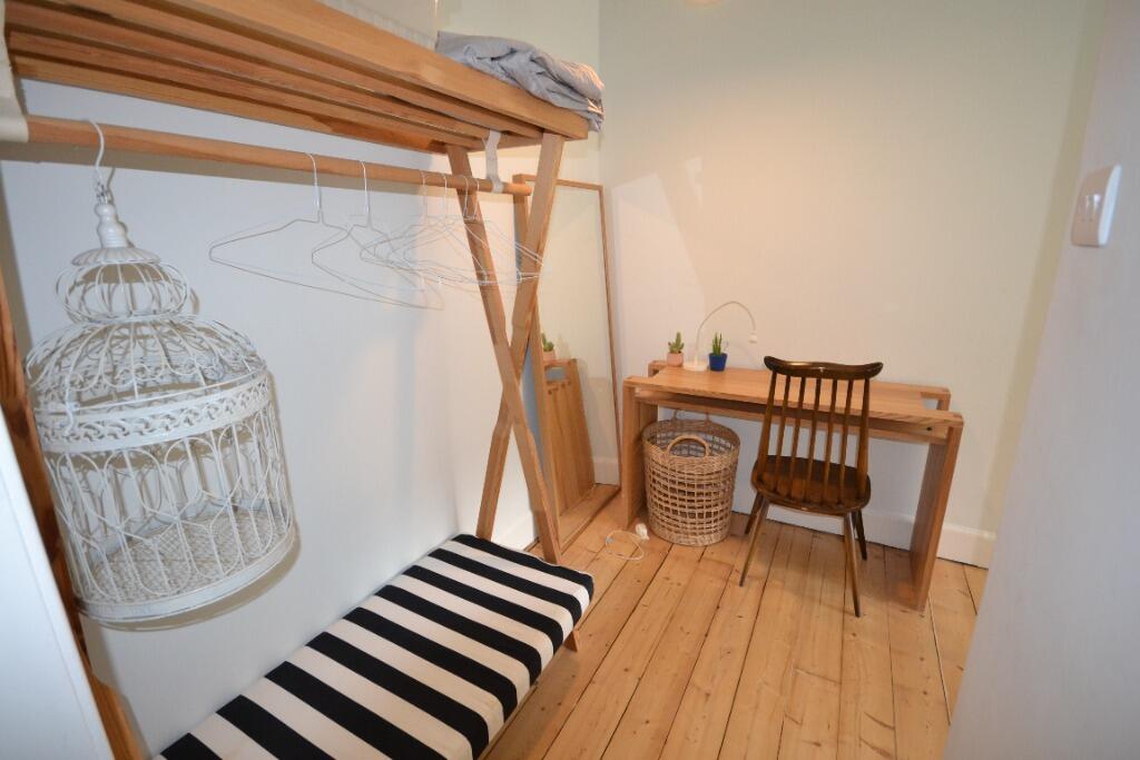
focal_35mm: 15
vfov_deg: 77.3
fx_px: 475
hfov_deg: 100.4
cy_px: 380
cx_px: 570
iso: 1600
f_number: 5.6
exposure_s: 1/60
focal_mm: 10
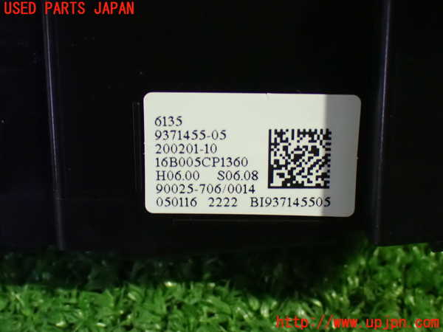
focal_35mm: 71
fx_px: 909
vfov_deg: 20.7
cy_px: 166
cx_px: 222
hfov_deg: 27.4
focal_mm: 12.73
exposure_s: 1/30
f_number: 3.9
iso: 1600
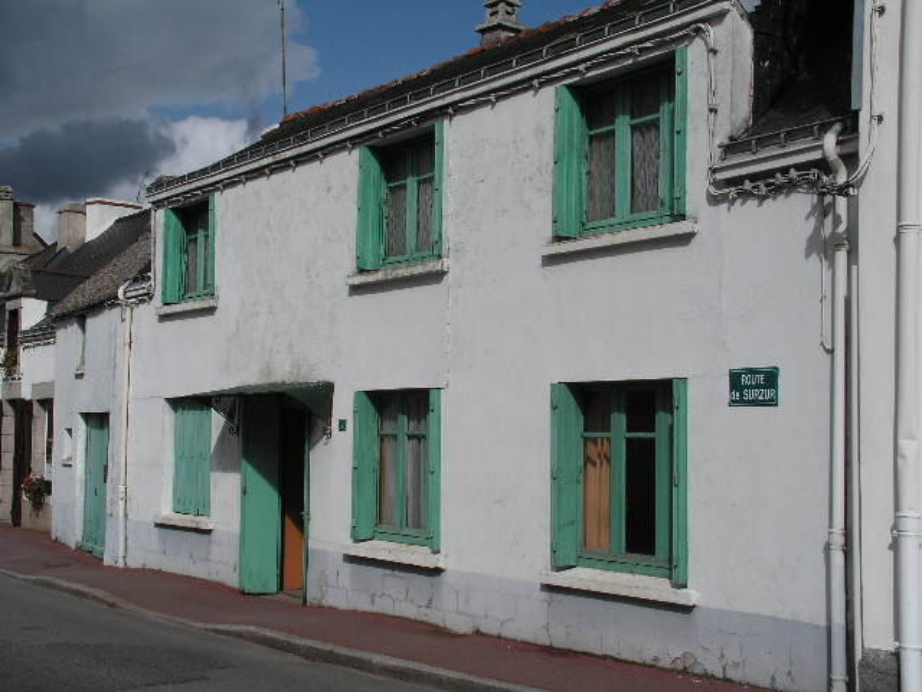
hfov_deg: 37.5
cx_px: 461
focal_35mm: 51
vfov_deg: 28.6
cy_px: 346
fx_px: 1358
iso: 50
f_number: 4.8
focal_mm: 8.6
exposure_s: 1/1000
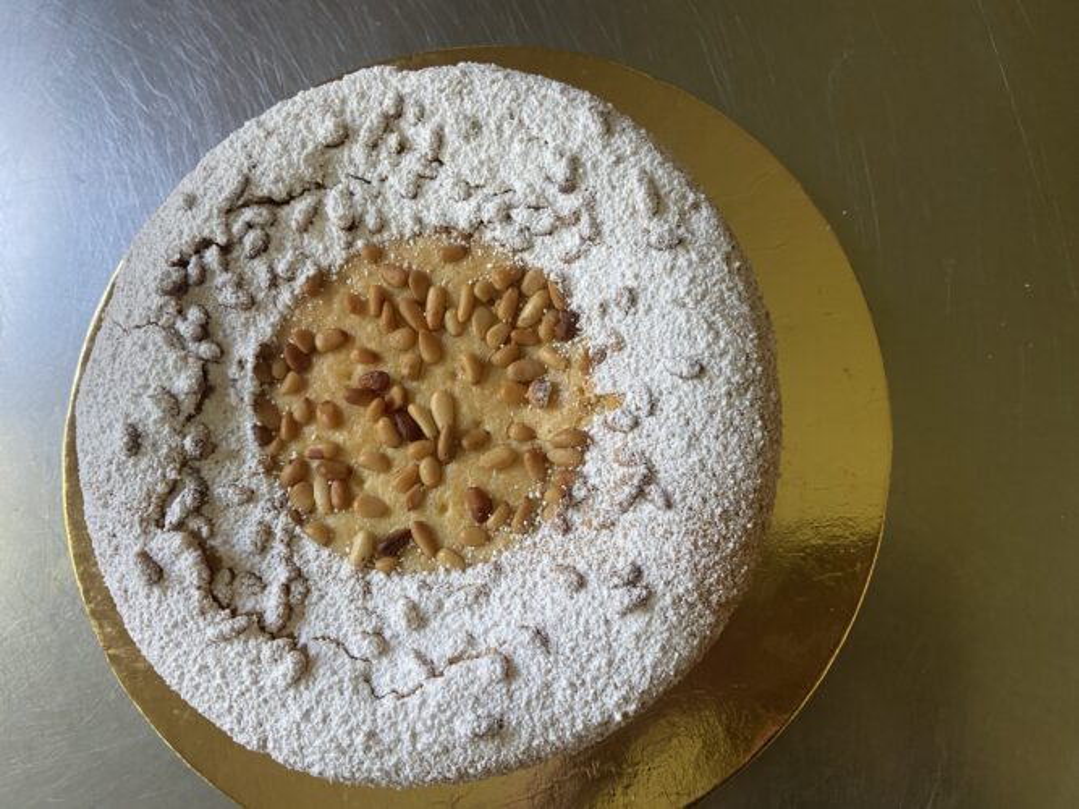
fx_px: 810
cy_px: 404
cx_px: 540
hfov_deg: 67.3
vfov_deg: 53.0
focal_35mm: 26
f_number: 1.8
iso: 160
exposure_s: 1/60
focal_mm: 4.25
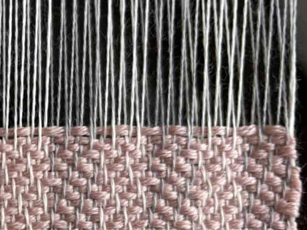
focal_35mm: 68
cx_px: -55
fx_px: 603
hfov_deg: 25.8
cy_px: 212
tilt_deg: -85.6
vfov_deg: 21.1
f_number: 1.6
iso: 80
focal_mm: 5.96
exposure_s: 1/100
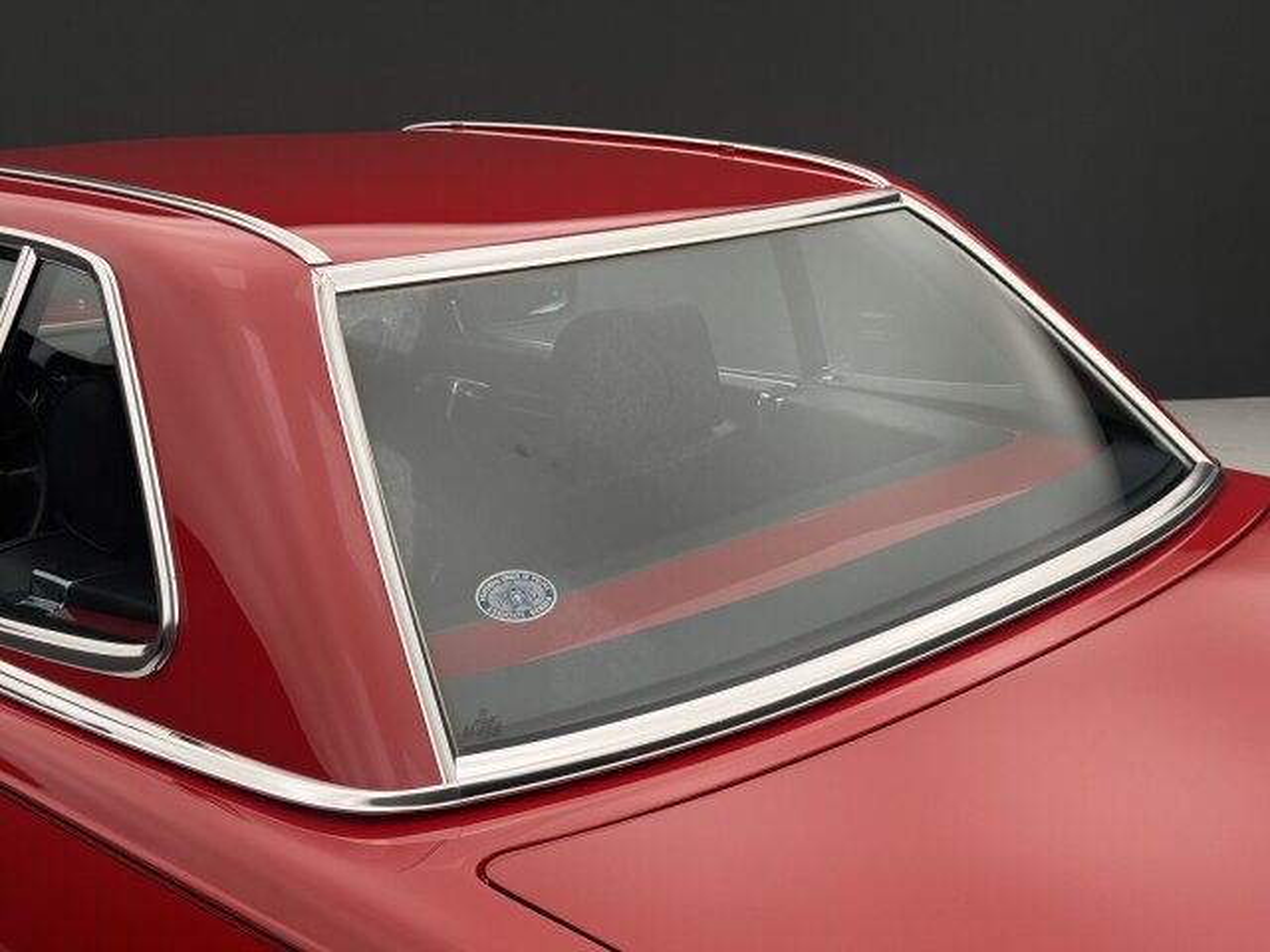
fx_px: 1761
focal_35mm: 48
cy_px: 476
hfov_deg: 39.7
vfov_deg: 30.3
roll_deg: -0.1
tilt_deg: -14.6
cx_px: 635
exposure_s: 1/99
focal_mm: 6.76
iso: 100
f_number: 1.78
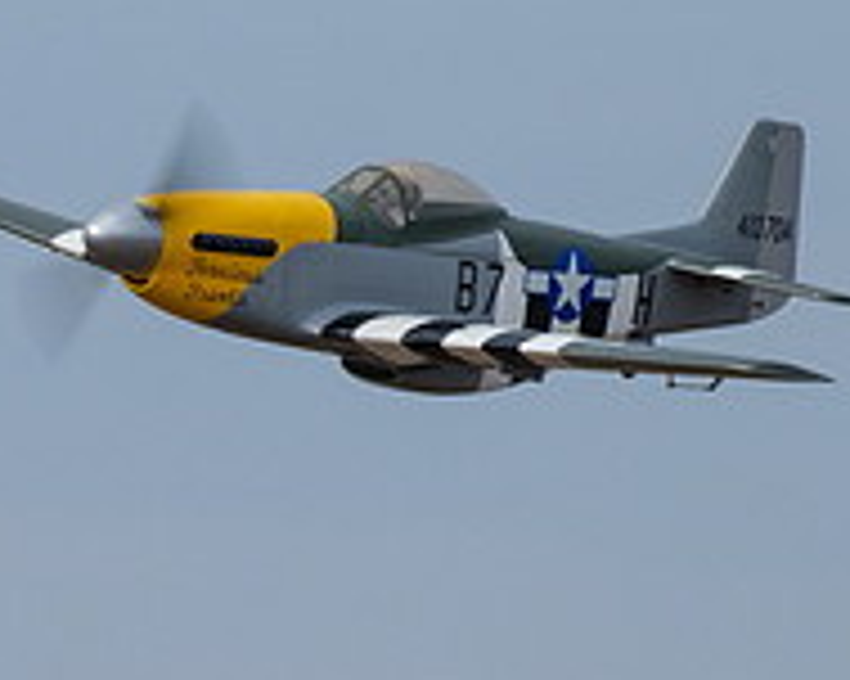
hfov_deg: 1.0
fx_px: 48754
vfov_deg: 0.8
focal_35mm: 1939
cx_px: -85
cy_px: 296
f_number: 6.4
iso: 200
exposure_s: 1/640
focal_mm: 300
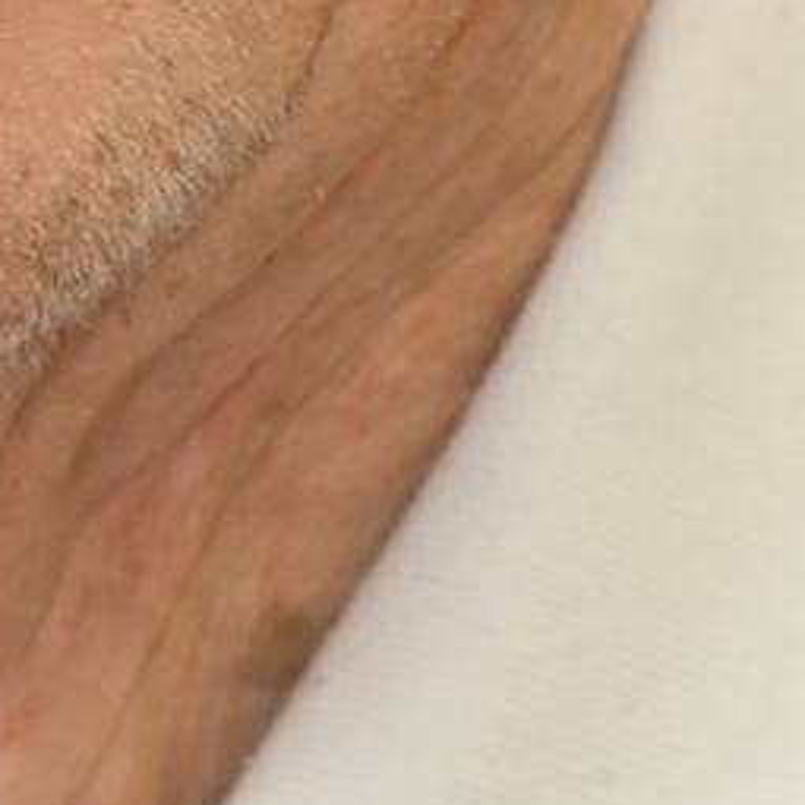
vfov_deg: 2.2
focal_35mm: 801
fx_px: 21074
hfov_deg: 2.2
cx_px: -212
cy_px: 92
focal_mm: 100
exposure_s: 1/60
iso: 450
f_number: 4
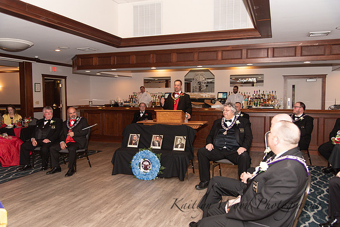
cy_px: 114
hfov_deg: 60.3
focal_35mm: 31
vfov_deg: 42.3
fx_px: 293
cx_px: 170
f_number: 4
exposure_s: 1/200
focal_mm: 31
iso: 800
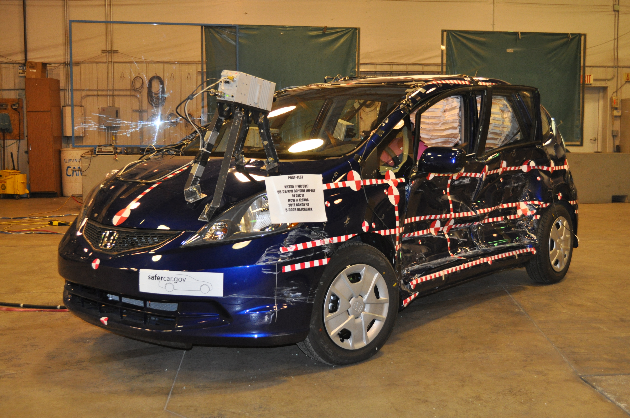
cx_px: 315
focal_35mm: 42
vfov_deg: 31.8
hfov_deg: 46.4
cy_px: 209
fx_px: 734
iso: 800
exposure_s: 1/60
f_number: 4.5
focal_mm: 28
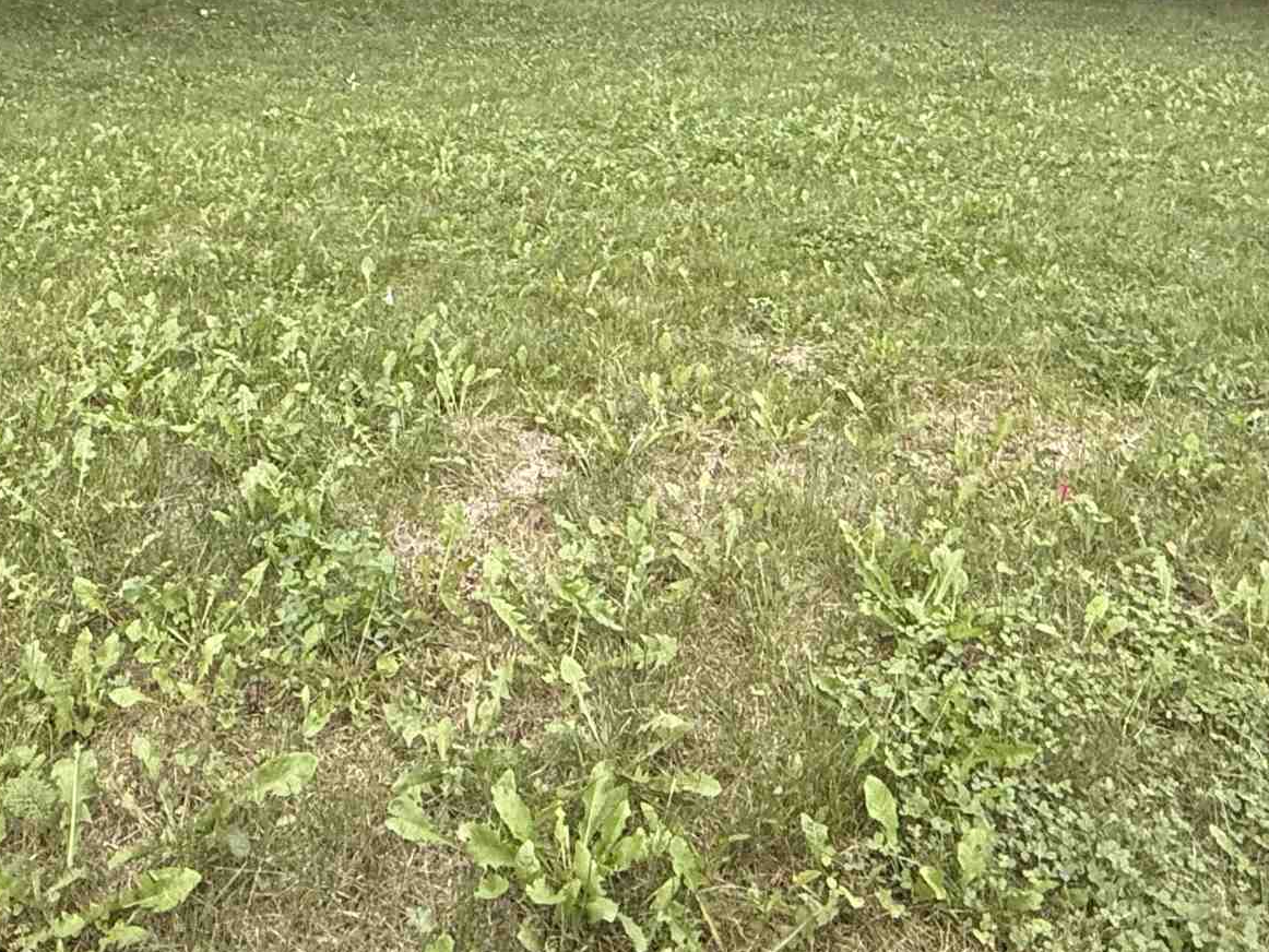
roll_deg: -1.3
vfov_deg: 34.8
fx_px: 1357
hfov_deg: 49.7
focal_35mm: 37
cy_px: -21
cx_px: 491
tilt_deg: -0.7
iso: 320
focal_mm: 2.22
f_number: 2.2
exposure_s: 1/99
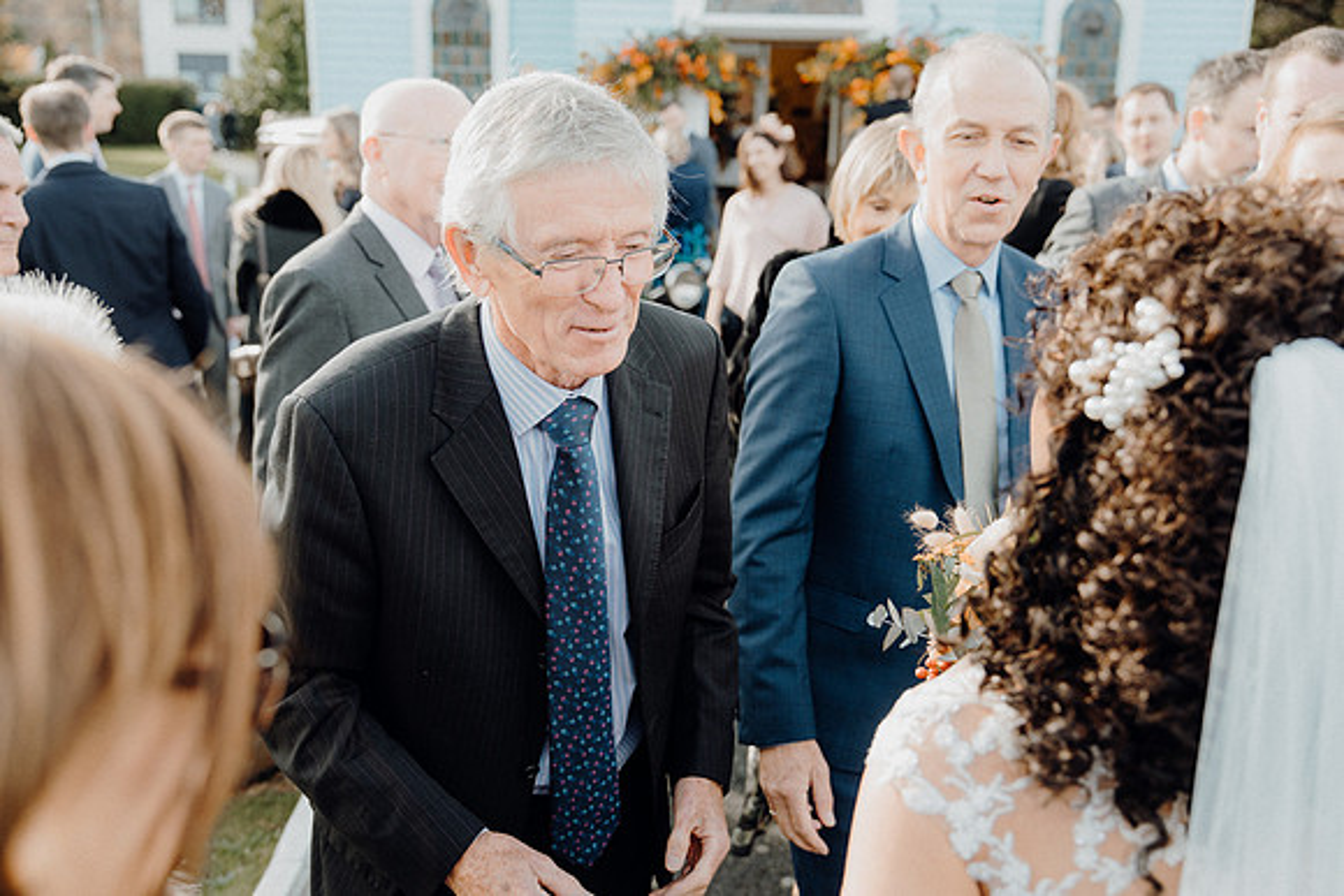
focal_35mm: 35
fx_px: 1307
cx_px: 672
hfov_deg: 54.4
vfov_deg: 37.9
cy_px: 448
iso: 320
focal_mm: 35
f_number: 3.5
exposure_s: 1/400
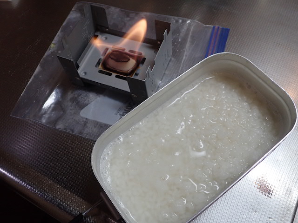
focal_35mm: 30
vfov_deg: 46.8
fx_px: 258
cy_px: 112
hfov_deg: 60.0
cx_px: 149
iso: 320
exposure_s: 1/125
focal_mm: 5.5
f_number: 2.3
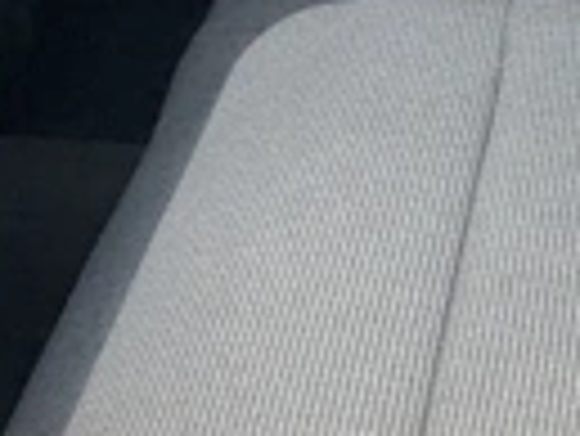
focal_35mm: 90
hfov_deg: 20.6
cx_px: 656
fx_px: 1509
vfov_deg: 16.4
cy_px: 333
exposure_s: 1/122
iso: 32
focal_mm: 3
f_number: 1.8
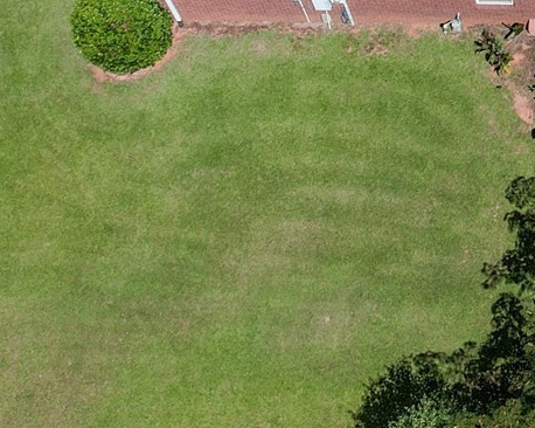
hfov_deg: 17.9
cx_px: 752
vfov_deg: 14.8
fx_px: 1551
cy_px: -180
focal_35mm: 98
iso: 100
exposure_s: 1/800
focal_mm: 8.38
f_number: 2.8
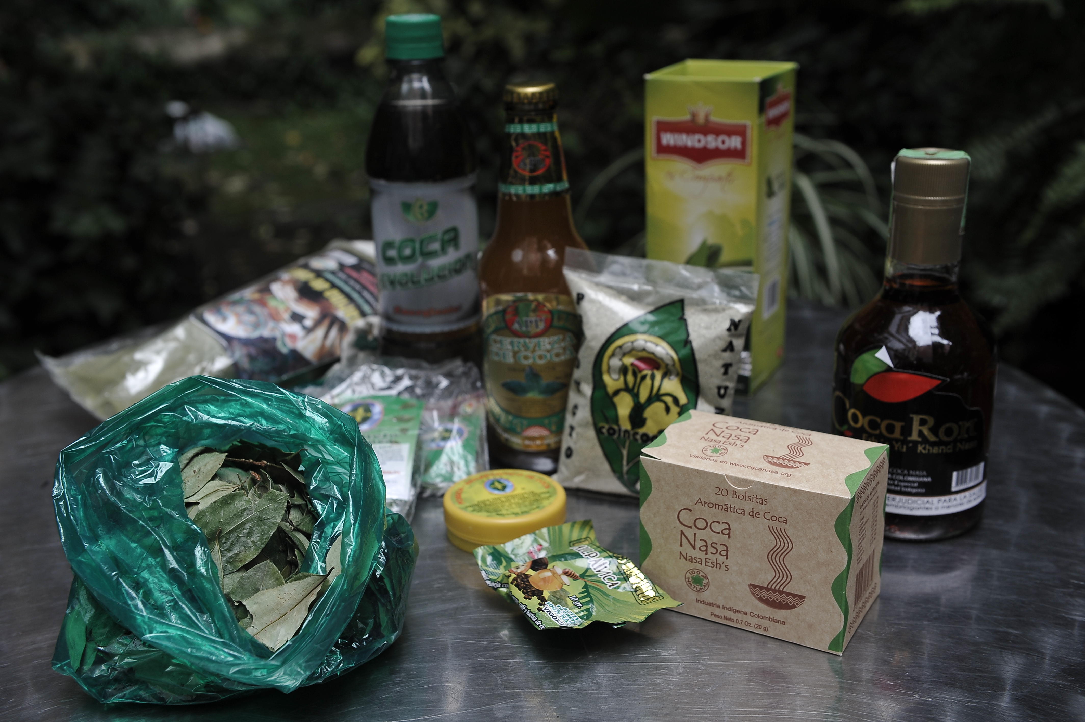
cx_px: 542
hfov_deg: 44.5
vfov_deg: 30.5
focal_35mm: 44
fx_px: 1325
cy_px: 361
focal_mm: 44
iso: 400
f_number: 6.3
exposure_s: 1/125
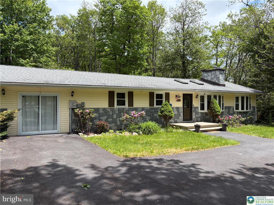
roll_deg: +0.4
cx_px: 137
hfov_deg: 67.3
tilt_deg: +0.1
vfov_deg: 53.1
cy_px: 102
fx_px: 206
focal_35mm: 26
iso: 64
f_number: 1.6
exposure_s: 1/2208
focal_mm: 5.96
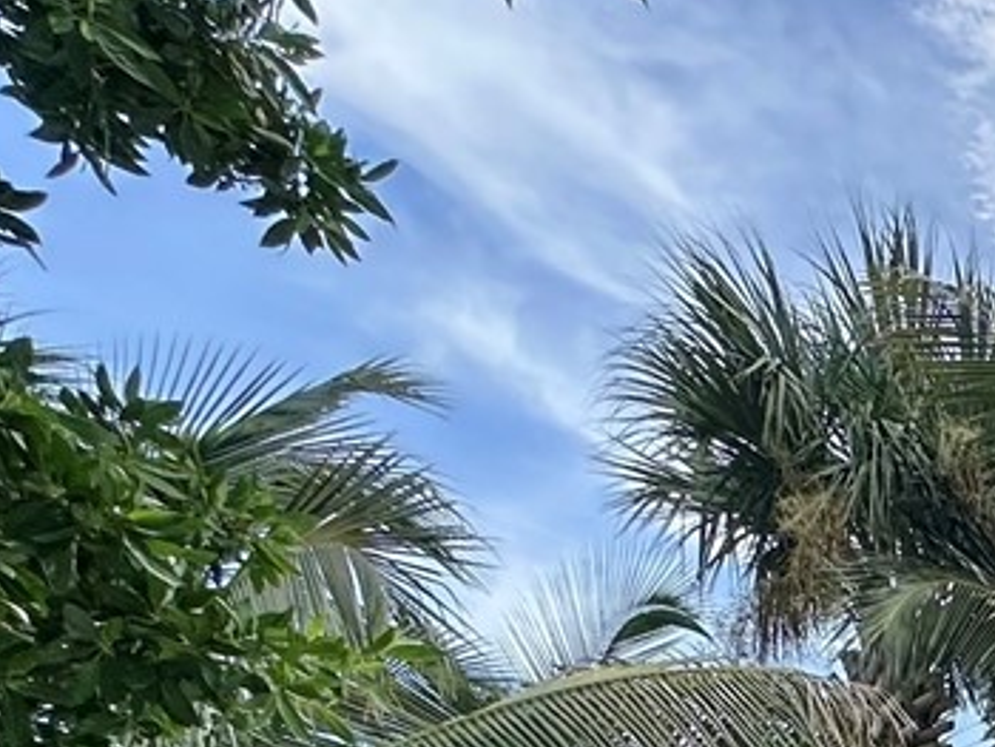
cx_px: 1740
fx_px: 1841
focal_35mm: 64
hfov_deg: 21.4
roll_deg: +0.8
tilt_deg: -1.3
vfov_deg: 17.3
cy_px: 1451
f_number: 2.2
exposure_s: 1/716
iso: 40
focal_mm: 2.22
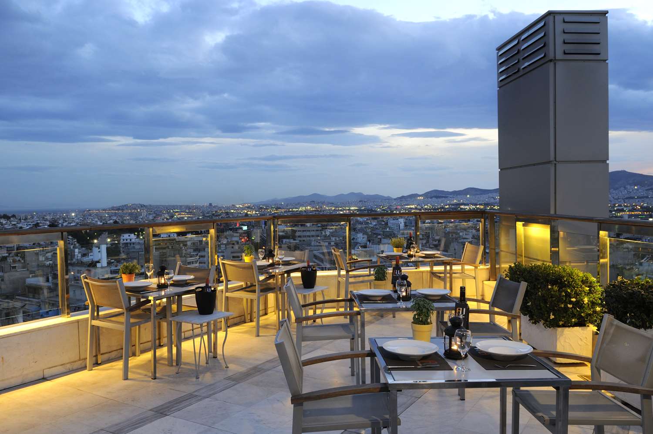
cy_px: 217
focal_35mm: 30
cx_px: 326
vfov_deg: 43.5
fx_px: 543
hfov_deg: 62.0
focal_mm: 20
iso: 200
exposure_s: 1/1.3
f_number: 7.1
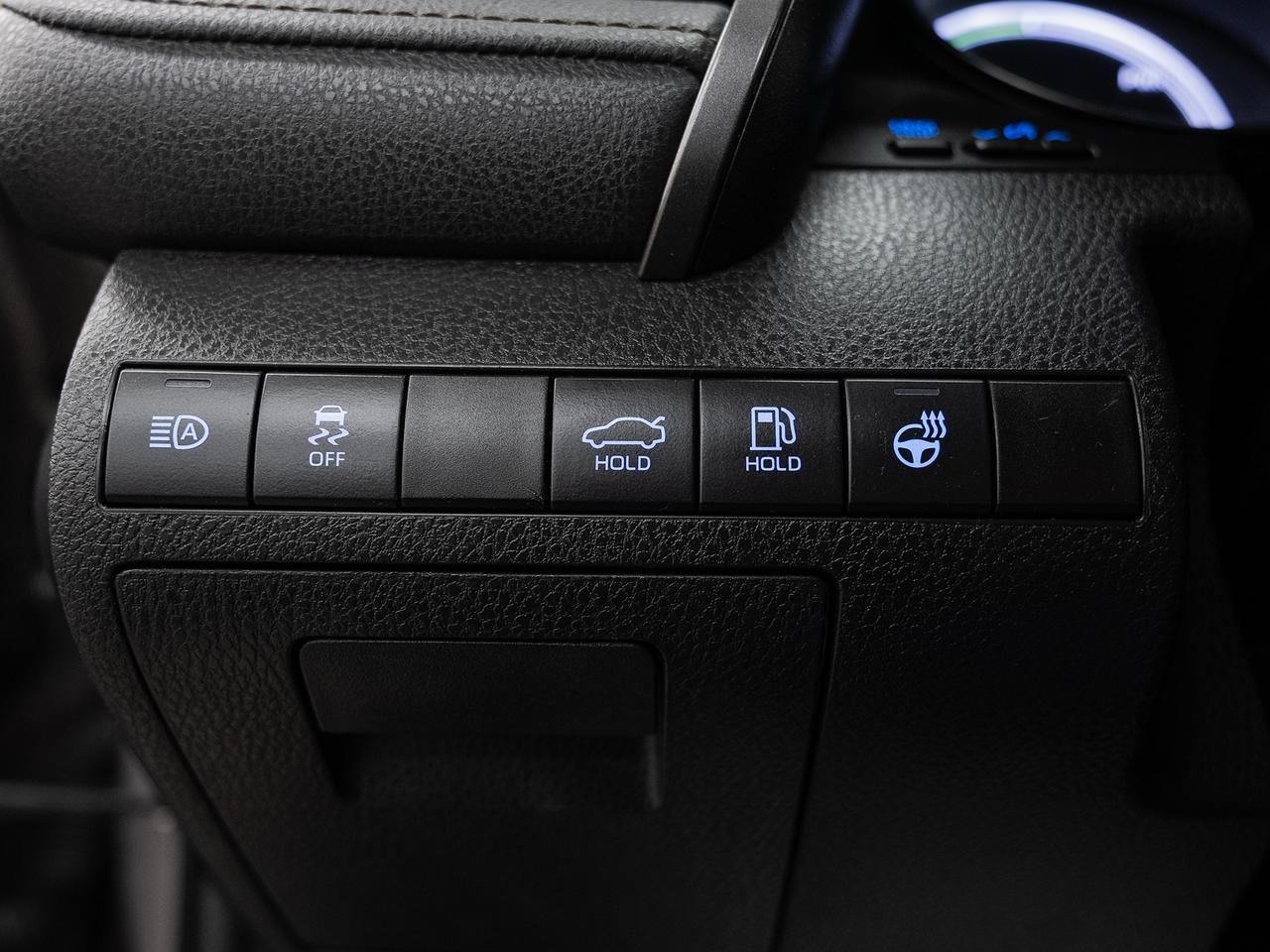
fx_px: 1146
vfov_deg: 44.9
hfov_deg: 58.0
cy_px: 562
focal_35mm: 31
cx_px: 648
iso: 1000
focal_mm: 24
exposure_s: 1/30
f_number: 4
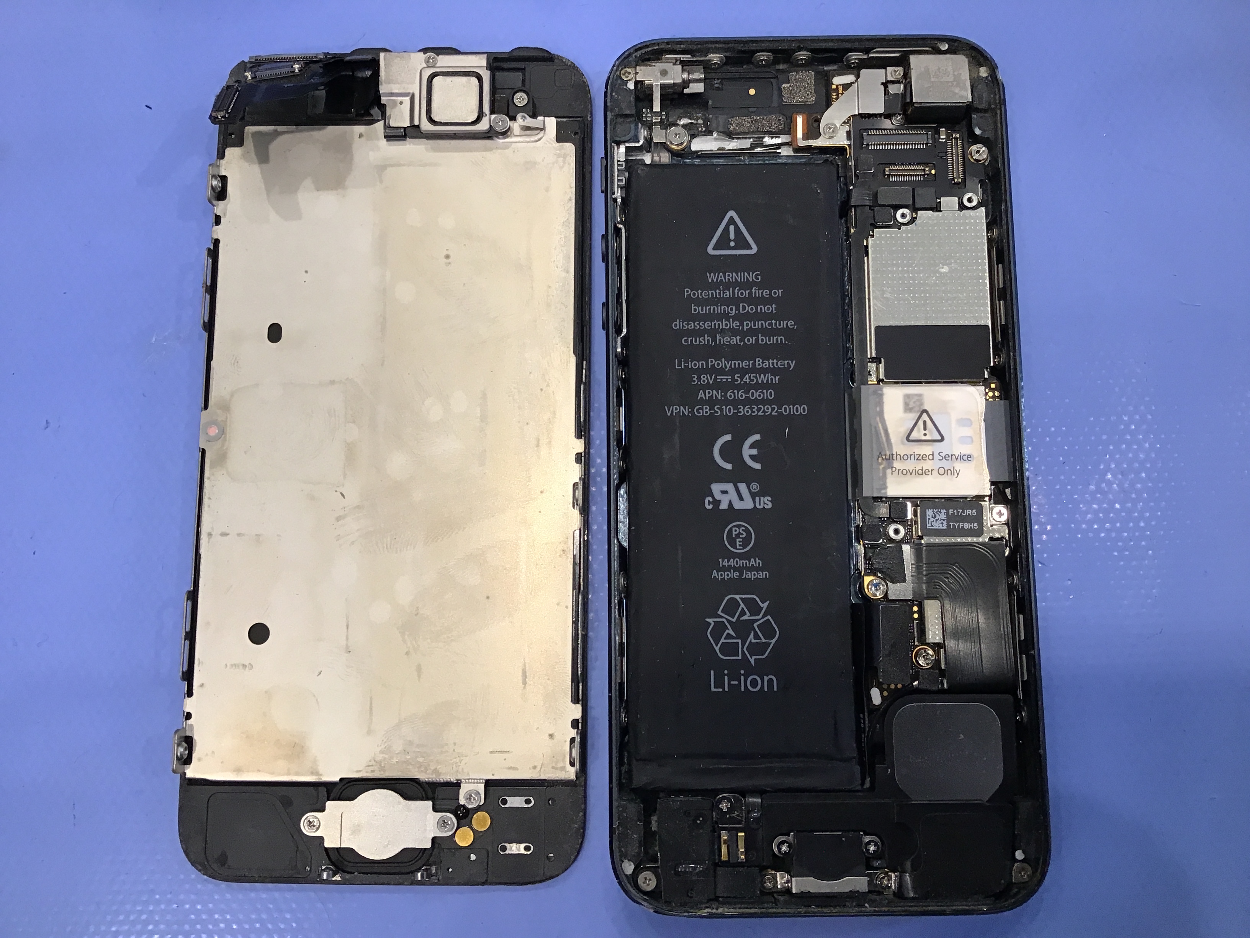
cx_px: 625
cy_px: 469
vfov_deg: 45.4
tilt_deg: -81.8
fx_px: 1119
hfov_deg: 58.4
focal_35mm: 31
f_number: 2.4
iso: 25
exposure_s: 1/30
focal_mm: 3.3
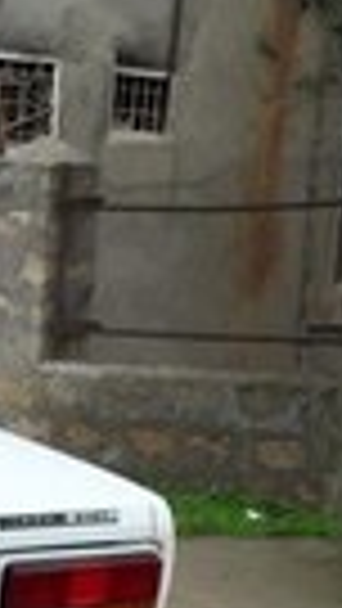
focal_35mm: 112
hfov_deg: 10.3
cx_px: -230
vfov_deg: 17.5
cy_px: 860
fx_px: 1805
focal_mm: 3.7
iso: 40
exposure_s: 1/701
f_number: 1.9
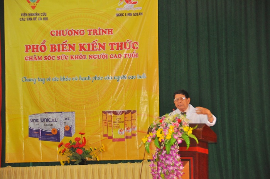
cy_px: 90
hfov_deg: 13.1
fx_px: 1179
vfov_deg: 8.7
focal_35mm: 158
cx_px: 135
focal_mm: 105
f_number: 5.3
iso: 800
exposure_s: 1/60
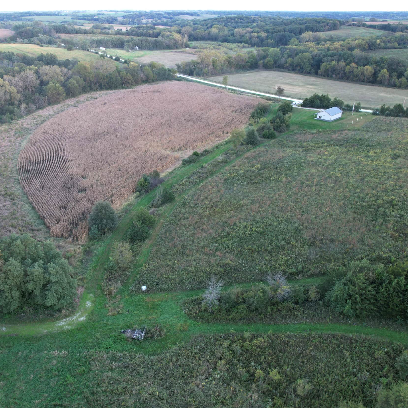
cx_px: 157
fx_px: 387
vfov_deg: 55.6
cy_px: 201
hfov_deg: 55.1
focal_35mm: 29
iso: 100
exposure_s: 1/40
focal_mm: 8.4
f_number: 2.8
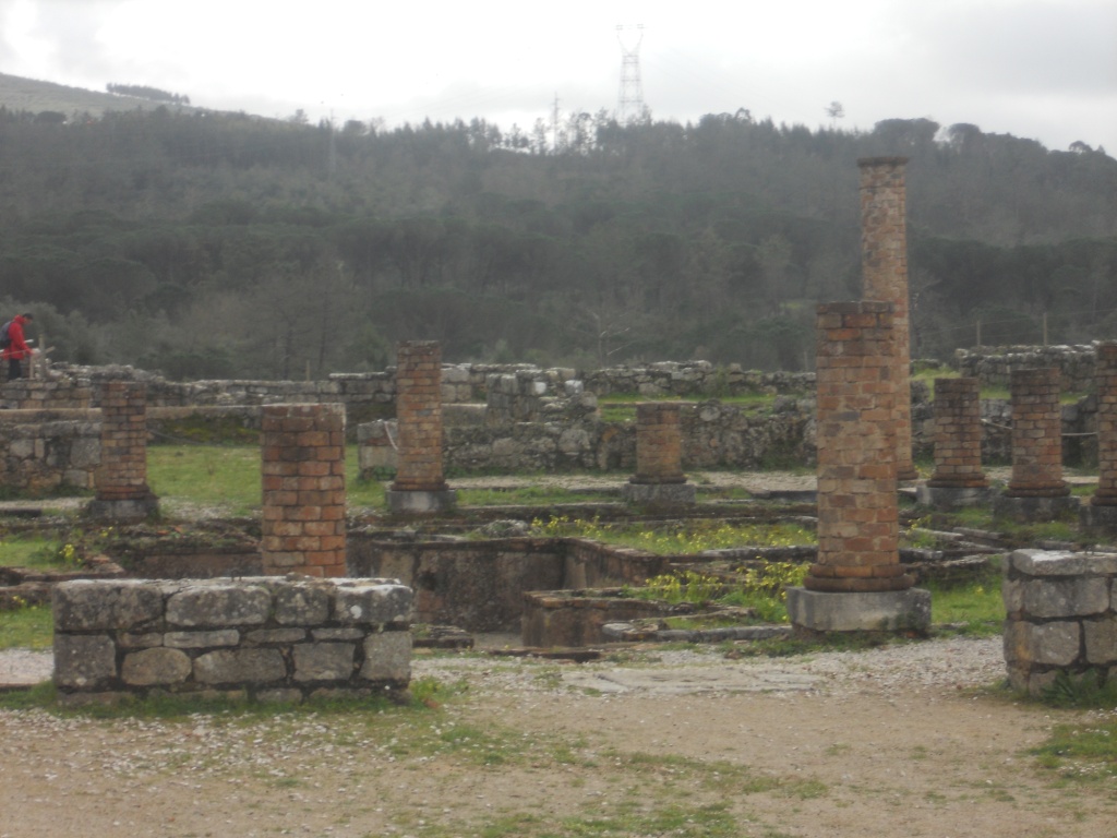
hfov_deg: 18.2
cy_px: 419
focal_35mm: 108
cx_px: 558
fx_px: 3485
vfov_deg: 13.7
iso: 80
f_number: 5.9
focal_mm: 19.6
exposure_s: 1/160
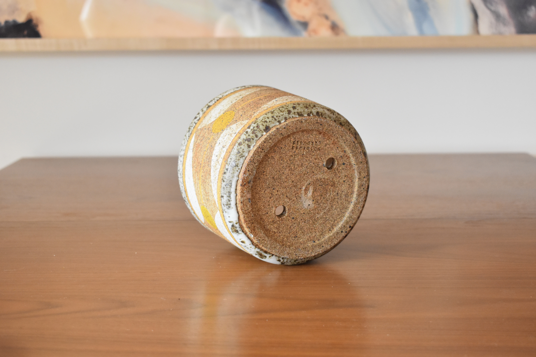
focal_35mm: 60
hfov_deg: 33.4
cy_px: 178
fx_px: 893
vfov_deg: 22.6
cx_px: 268
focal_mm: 40
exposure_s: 1/125
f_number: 5
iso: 2800
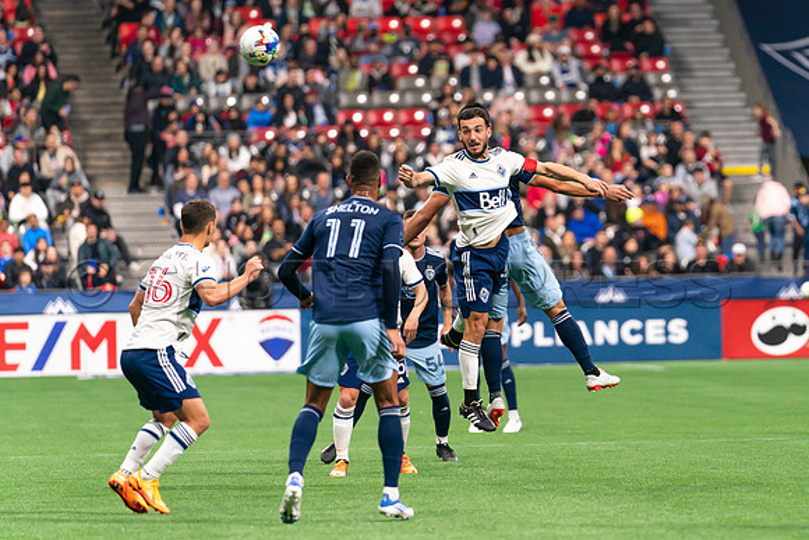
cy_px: 190
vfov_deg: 3.7
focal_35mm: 367
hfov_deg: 5.6
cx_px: 530
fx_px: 8246
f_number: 4
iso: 1250
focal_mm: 280
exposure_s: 1/800
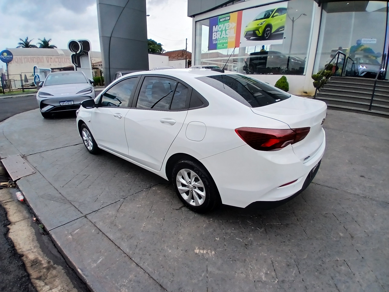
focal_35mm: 17
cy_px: 146
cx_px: 194
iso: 50
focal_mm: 1.4
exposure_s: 1/291
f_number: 2.2
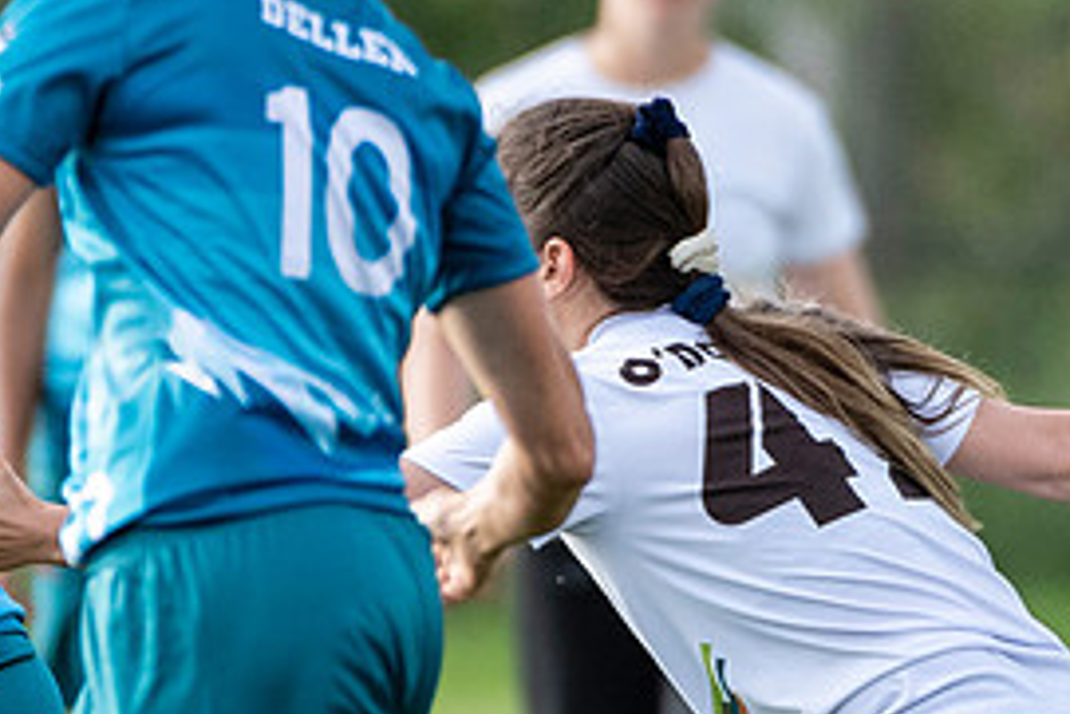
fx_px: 58195
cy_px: 562
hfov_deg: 1.1
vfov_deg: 0.7
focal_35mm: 1957
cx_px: -237
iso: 640
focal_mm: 360
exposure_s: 1/1600
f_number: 4
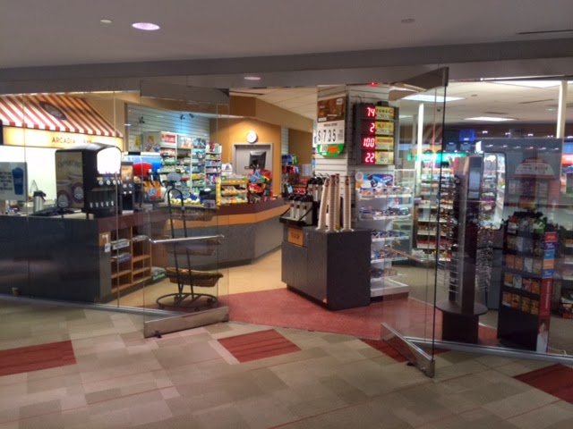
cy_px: 214
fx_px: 497
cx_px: 286
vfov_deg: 46.8
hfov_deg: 60.0
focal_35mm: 30
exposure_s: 1/30
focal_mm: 4.12
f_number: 2.2
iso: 160
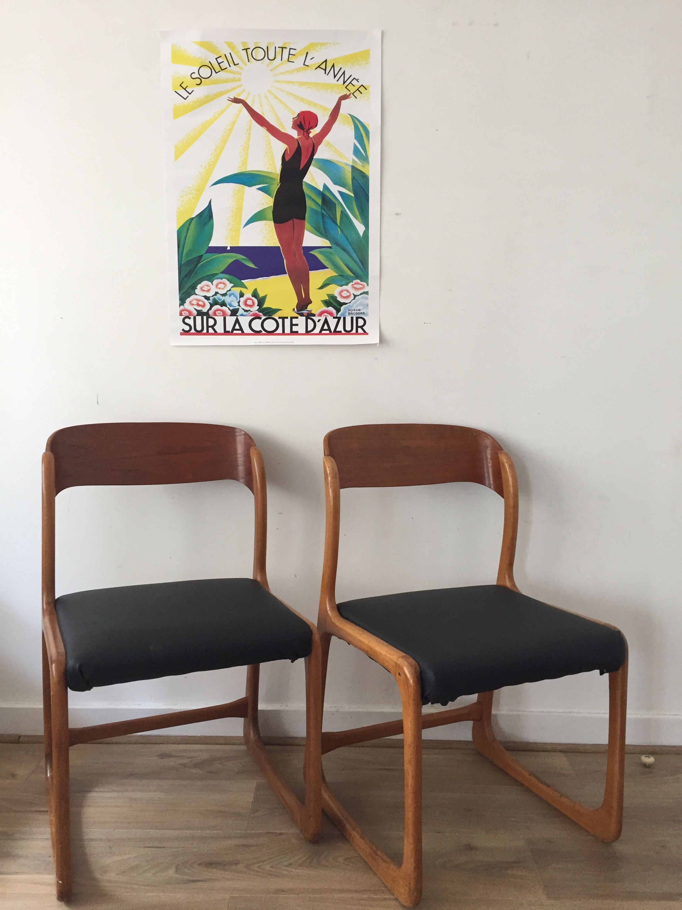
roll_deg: +0.0
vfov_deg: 61.7
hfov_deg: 48.2
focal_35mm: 29
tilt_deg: -7.6
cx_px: 341
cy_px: 455
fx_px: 762
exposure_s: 1/33
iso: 80
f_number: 2.2
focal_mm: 4.15
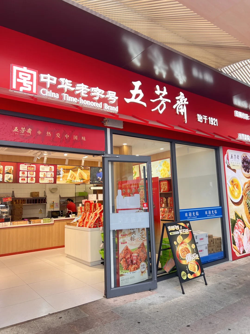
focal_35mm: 26
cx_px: 125
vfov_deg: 67.3
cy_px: 167
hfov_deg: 53.1
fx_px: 250
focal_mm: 5.7
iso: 80
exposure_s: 1/210
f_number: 1.5
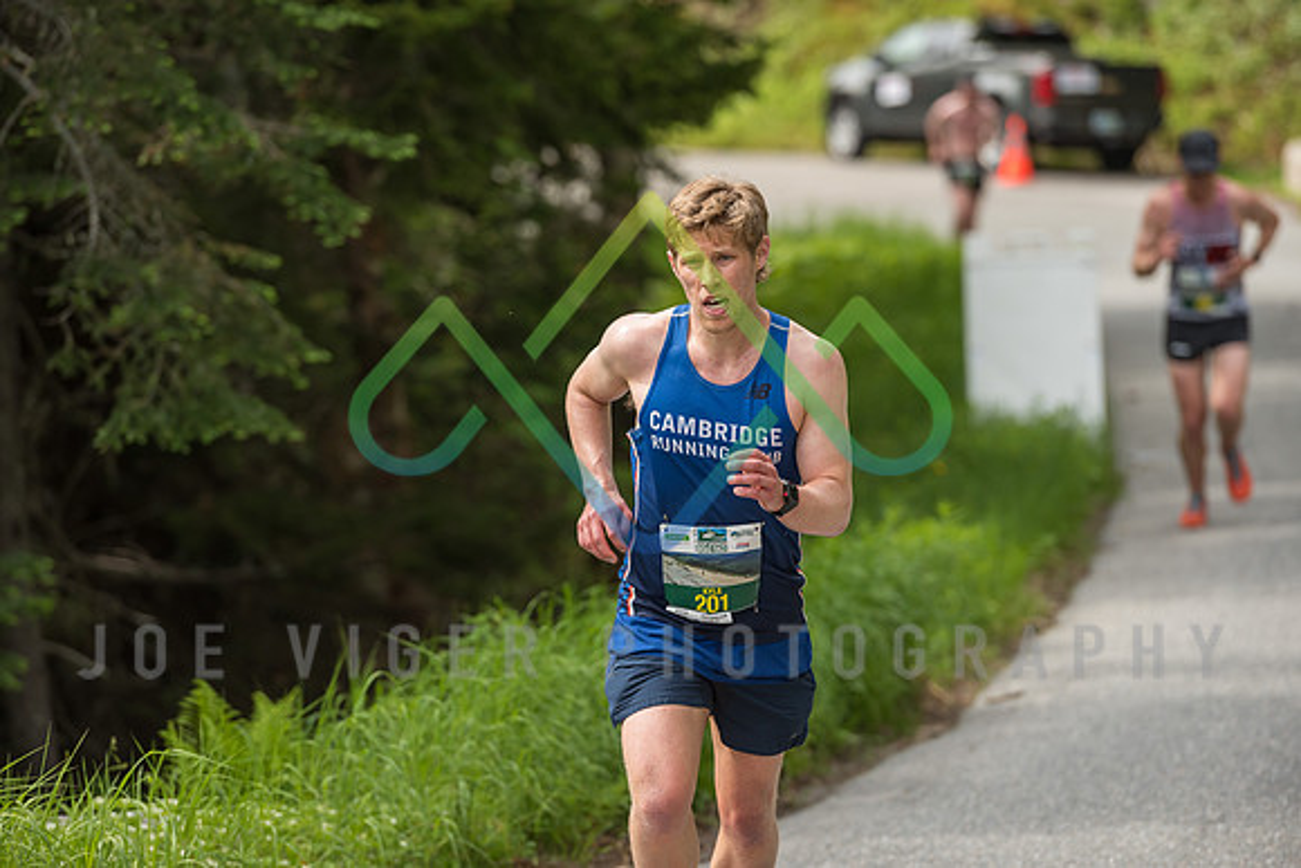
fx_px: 6868
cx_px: 650
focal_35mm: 190
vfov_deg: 7.2
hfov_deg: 10.8
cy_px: 434
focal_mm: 190
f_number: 4
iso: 400
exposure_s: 1/1000
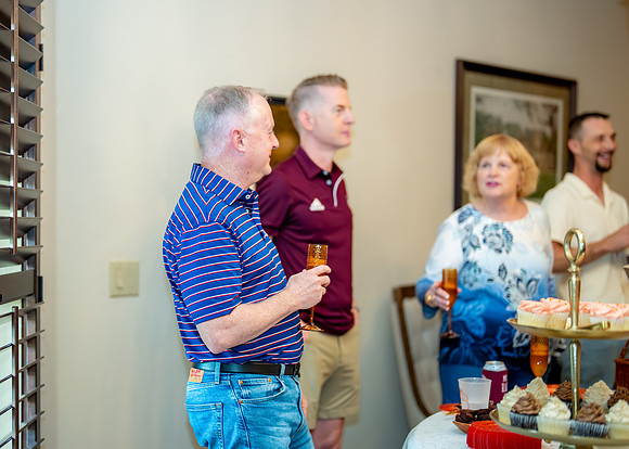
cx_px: 252
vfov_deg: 23.7
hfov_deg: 32.7
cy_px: 225
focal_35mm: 60
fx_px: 1070
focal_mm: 50
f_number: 1.2
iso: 1000
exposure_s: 1/400
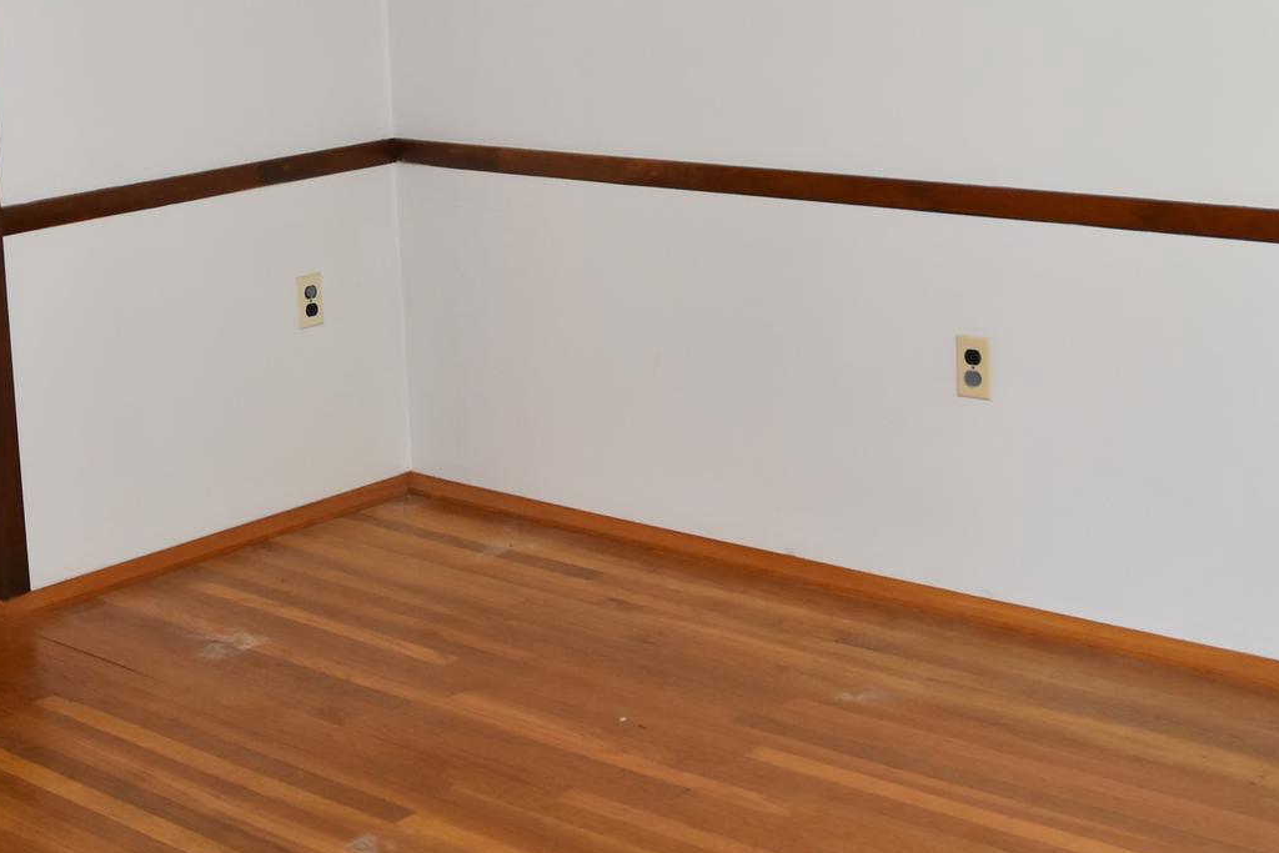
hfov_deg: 30.4
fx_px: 2345
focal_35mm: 66
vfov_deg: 20.2
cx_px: 463
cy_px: 101
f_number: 5
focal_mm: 22
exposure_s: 1/100
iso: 800
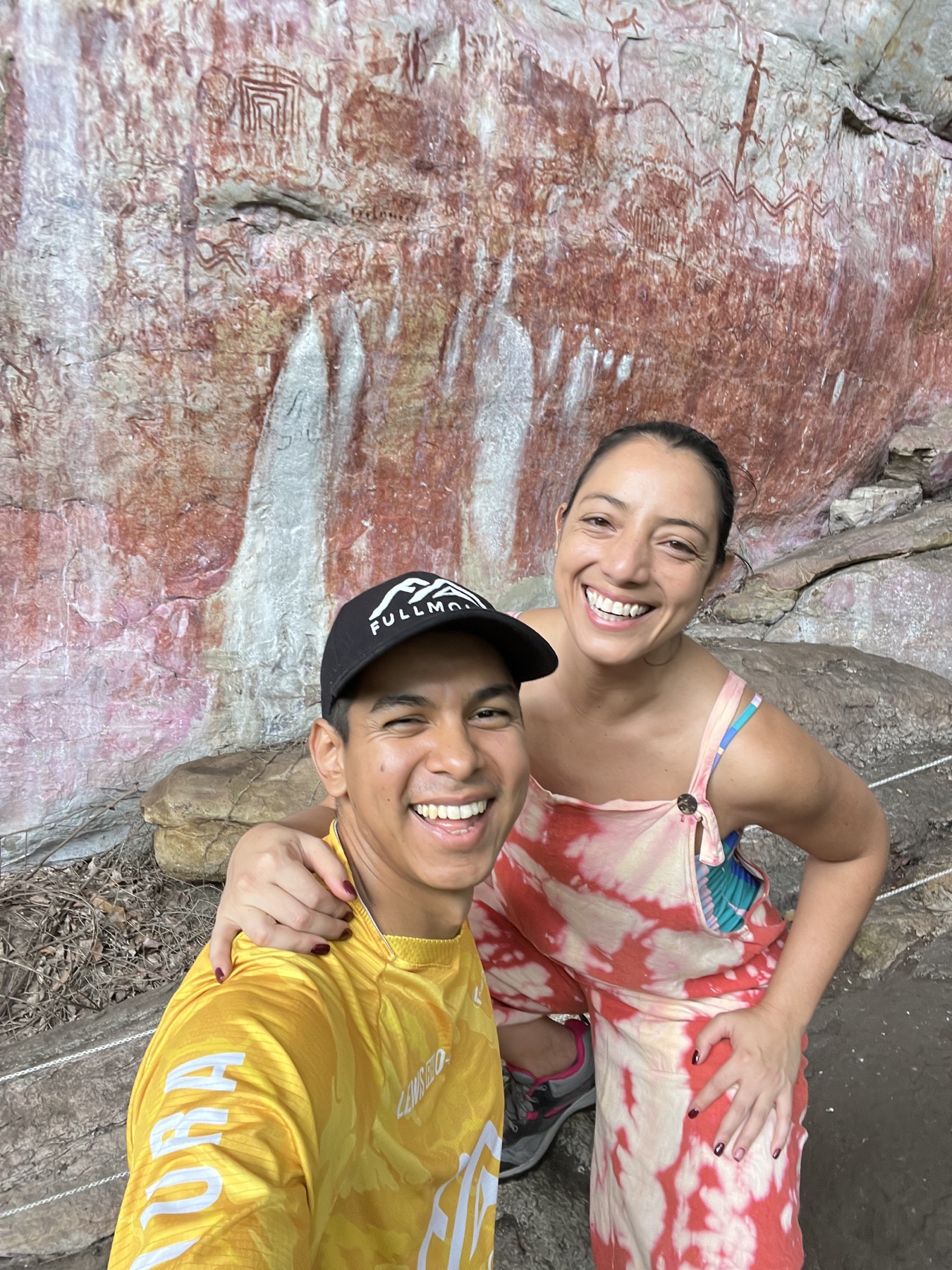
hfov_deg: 58.9
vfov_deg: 73.9
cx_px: 476
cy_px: 635
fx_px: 843
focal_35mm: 23
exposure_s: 1/60
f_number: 2.2
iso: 100
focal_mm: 2.71
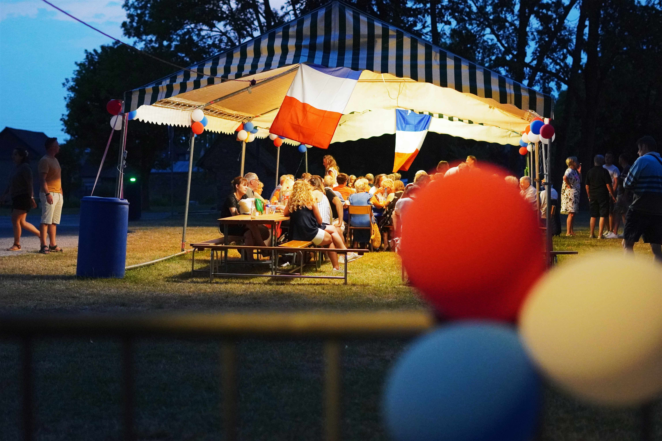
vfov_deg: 18.2
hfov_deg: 27.0
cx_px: 331
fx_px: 1379
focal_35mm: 75
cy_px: 220
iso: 6400
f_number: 2.2
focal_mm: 50
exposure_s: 1/160
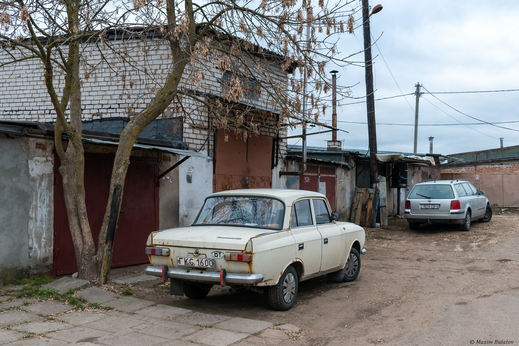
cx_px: 260
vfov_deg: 36.9
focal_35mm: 36
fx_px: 519
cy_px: 173
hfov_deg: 53.1
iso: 320
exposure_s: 1/250
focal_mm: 24
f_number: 5.6
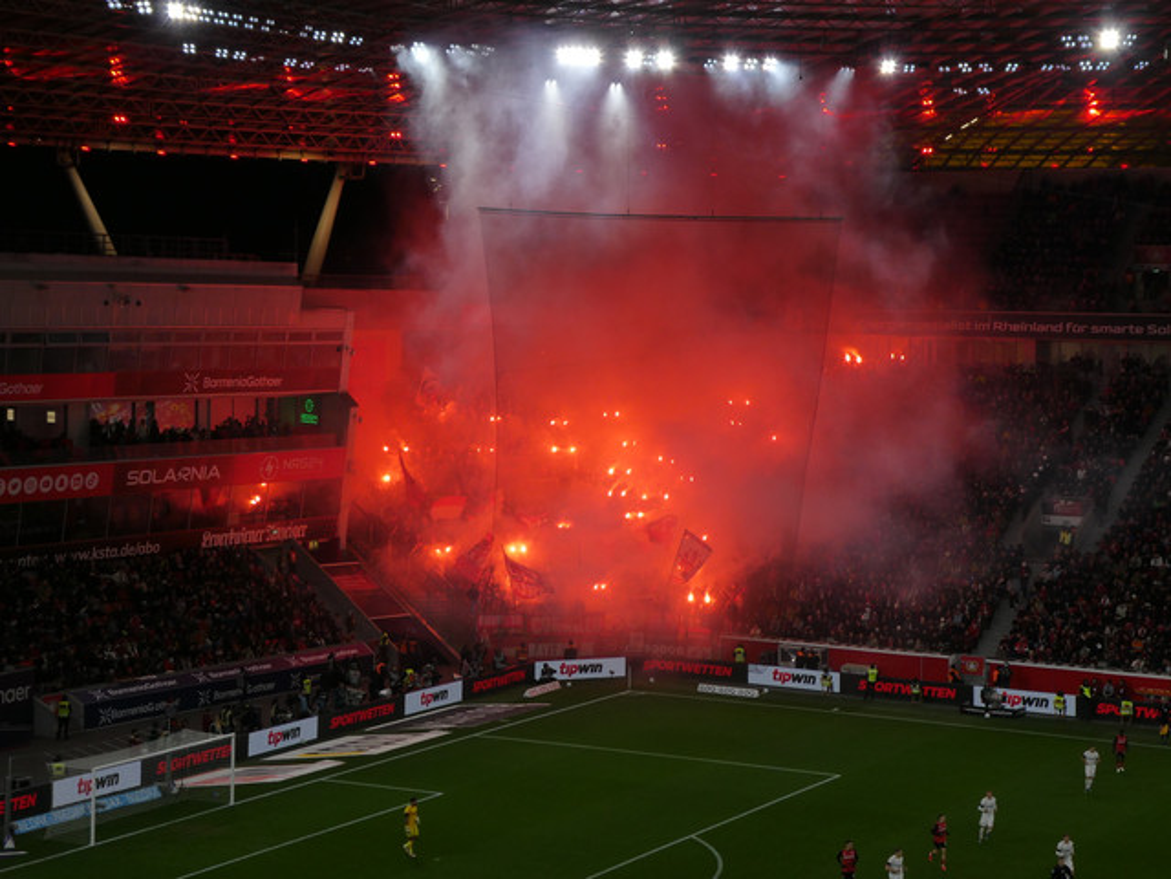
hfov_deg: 27.8
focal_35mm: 70
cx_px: 586
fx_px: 2368
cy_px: 440
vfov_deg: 21.0
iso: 80
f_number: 4.5
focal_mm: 12.5
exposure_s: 1/250
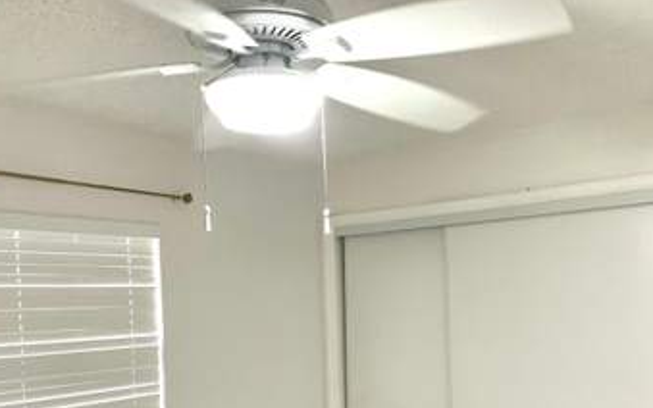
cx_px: 345
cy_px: 330
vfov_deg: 31.9
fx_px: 694
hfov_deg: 50.4
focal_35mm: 39
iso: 100
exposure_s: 1/60
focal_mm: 4.2
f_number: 1.6
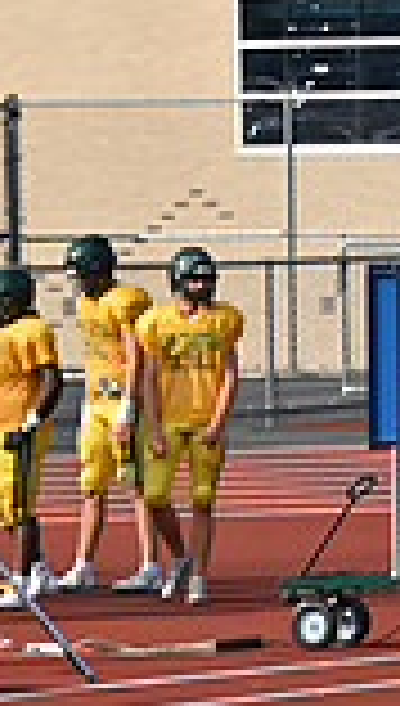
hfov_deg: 1.8
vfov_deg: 3.2
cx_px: -746
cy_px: 492
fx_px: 12597
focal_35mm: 672
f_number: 5.6
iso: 110
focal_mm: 116
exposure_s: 1/800
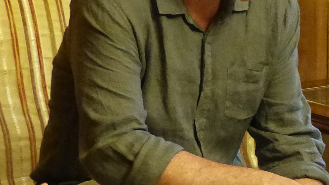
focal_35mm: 219
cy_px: 117
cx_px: 286
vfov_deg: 5.5
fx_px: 1910
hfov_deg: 9.8
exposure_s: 1/30
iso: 800
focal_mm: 11.4
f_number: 2.8
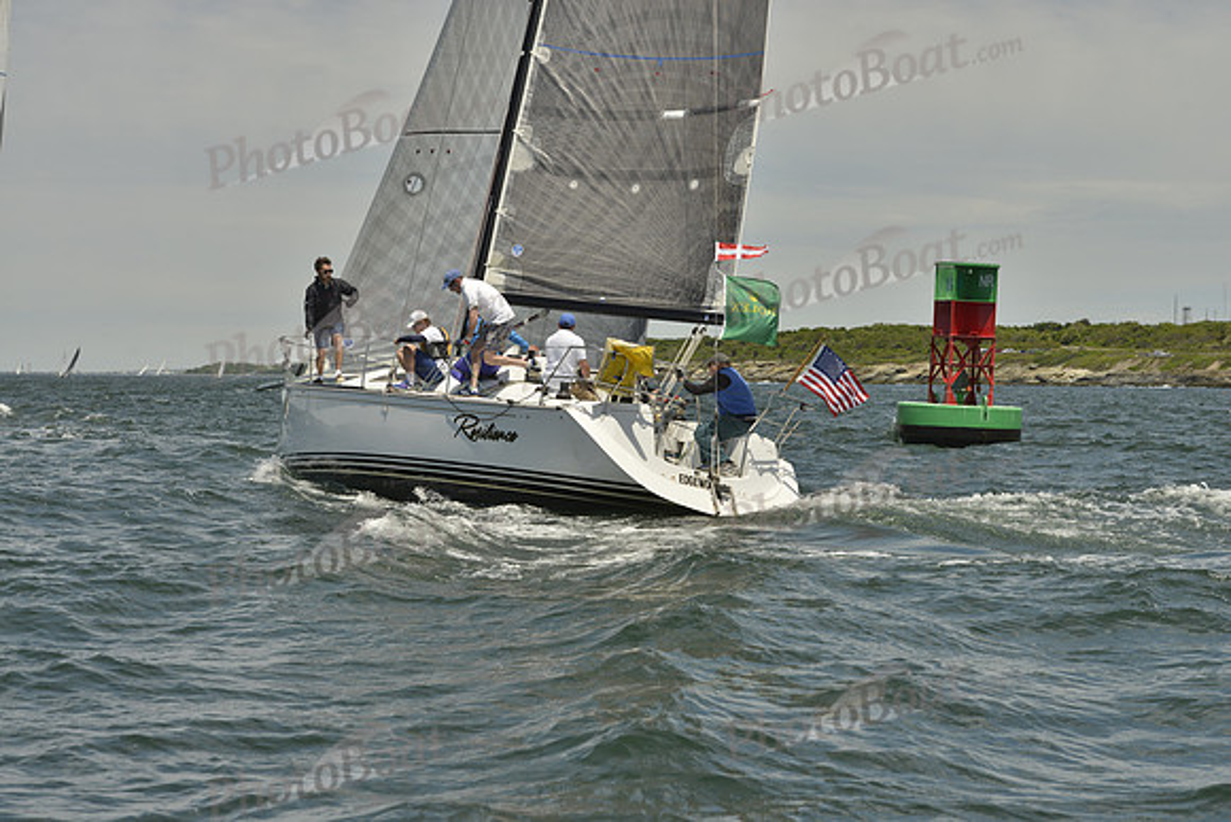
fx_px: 2736
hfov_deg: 25.4
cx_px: 616
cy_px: 411
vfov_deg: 17.1
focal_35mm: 80
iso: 280
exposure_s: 1/1600
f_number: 9
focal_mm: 80
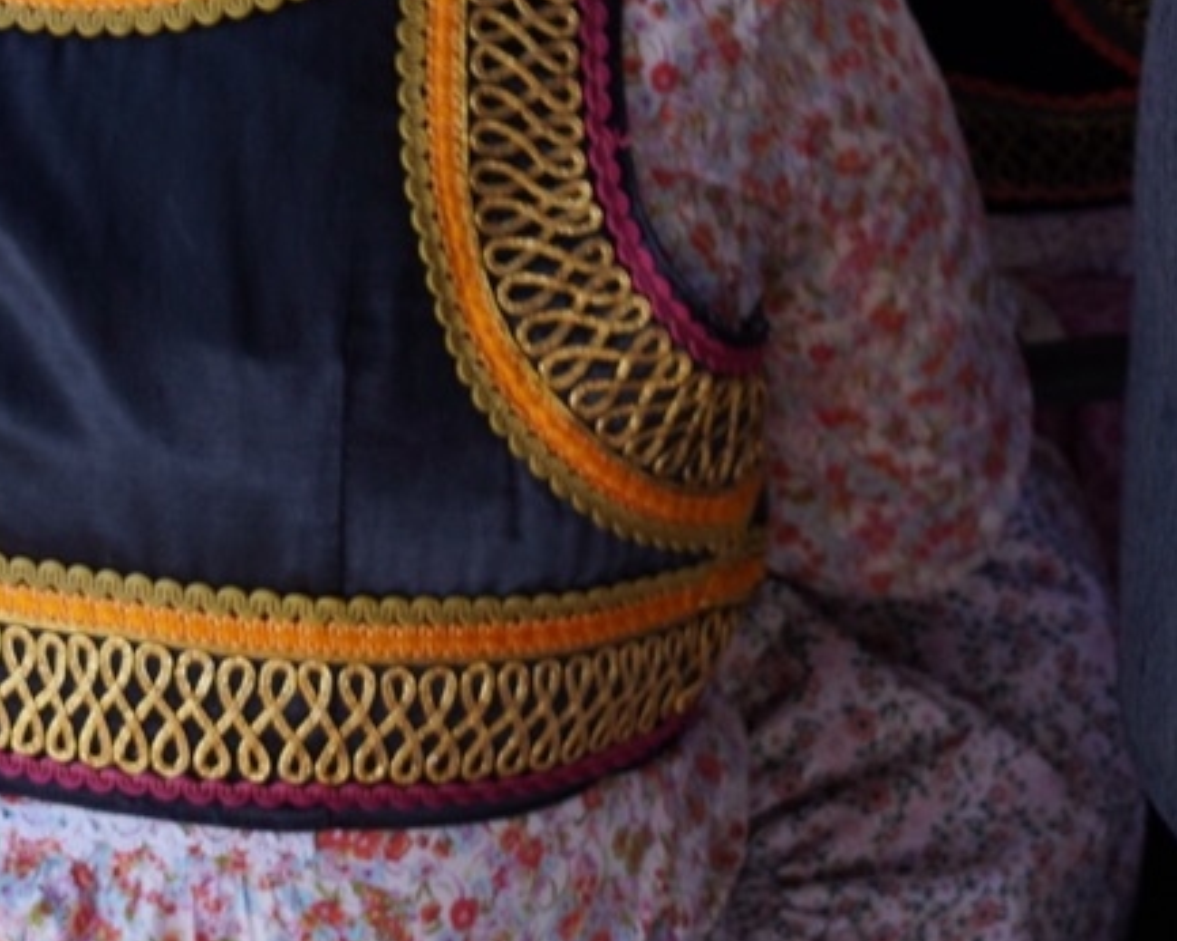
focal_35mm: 167
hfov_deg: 11.6
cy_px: -829
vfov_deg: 8.8
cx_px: 541
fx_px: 5815
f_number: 4.5
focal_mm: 35
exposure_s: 1/100
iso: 100
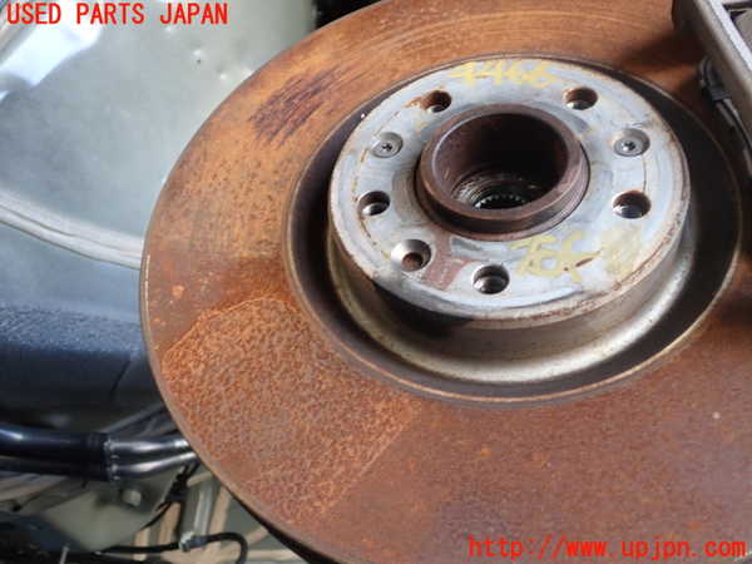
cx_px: 376
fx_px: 782
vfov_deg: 39.7
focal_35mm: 36
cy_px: 282
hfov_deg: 51.4
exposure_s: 1/40
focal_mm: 6.37
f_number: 2.5
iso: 200
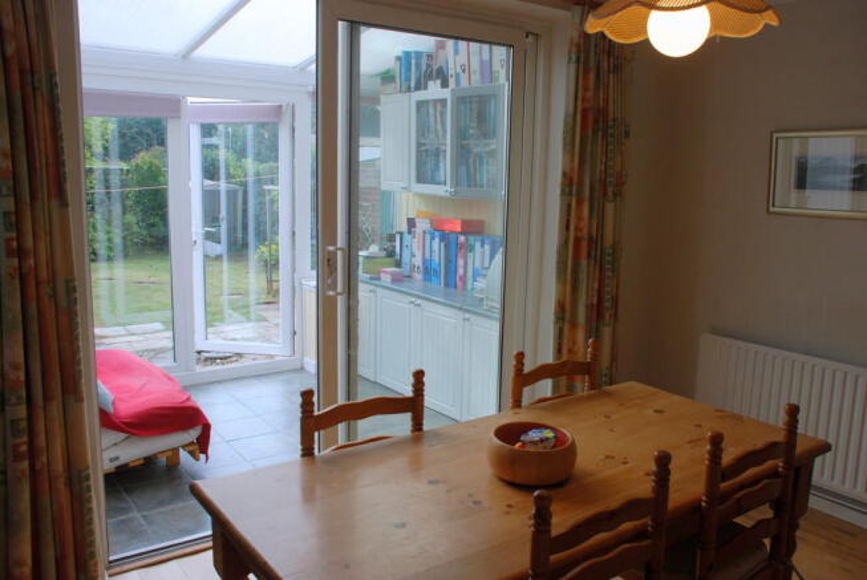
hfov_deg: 61.9
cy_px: 290
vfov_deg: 43.7
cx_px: 434
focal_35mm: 30
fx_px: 723
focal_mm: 20
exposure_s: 1/125
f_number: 5.6
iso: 160
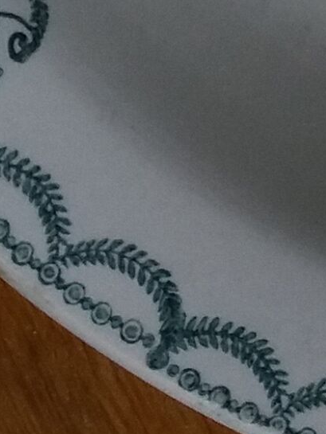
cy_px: -600
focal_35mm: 212
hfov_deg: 6.7
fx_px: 2661
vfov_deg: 8.5
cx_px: 721
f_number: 1.9
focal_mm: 3.7
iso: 80
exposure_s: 1/100
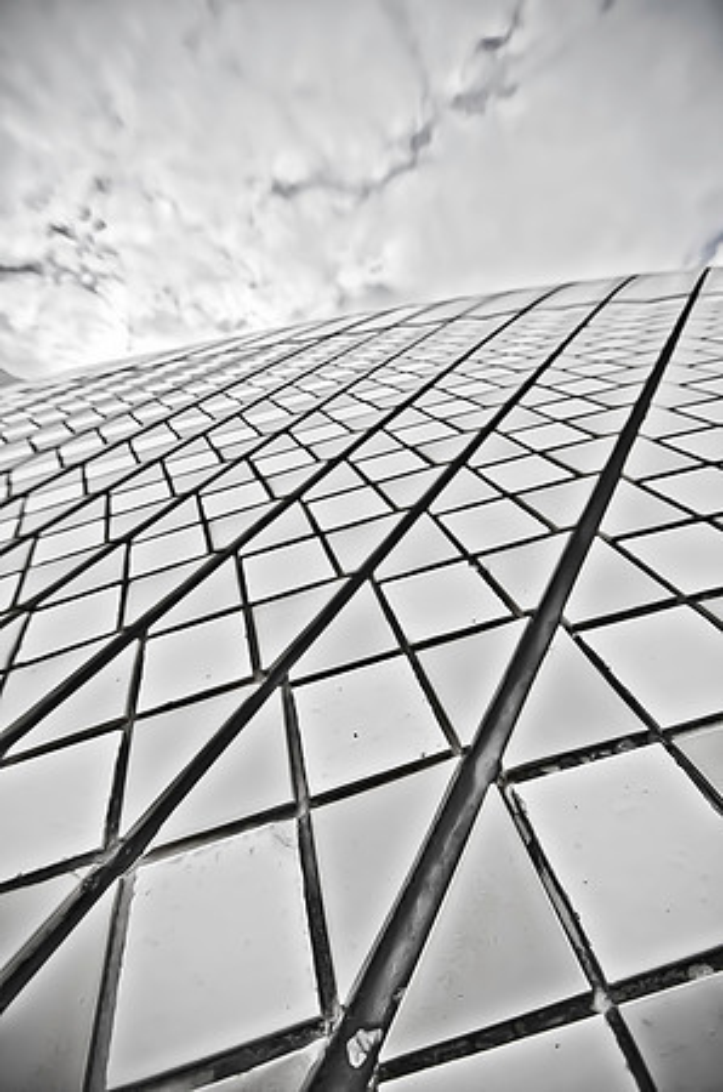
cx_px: 362
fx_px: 454
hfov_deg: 77.1
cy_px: 546
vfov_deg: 100.5
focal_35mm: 15
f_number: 3.5
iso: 100
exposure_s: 1/320
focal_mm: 10
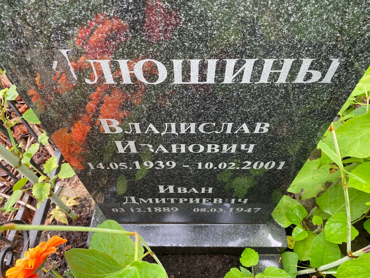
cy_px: 139
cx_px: 185
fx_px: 278
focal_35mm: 26
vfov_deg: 53.1
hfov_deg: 67.3
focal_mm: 4.25
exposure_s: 1/122
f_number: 1.8
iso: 100
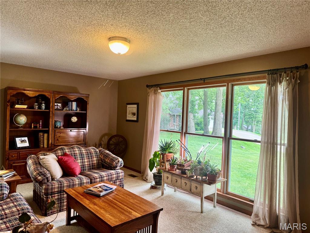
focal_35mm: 24
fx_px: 215
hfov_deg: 71.6
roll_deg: -1.3
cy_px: 116
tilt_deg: +0.4
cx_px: 155
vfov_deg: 56.8
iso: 200
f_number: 1.78
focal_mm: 6.76
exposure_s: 1/60
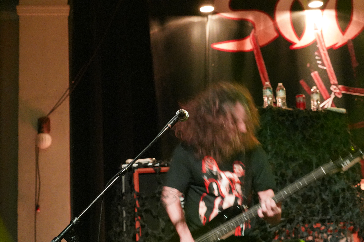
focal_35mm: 61
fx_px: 617
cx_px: 182
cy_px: 121
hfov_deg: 32.9
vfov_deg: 22.3
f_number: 4
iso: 12800
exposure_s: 1/40
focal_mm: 61
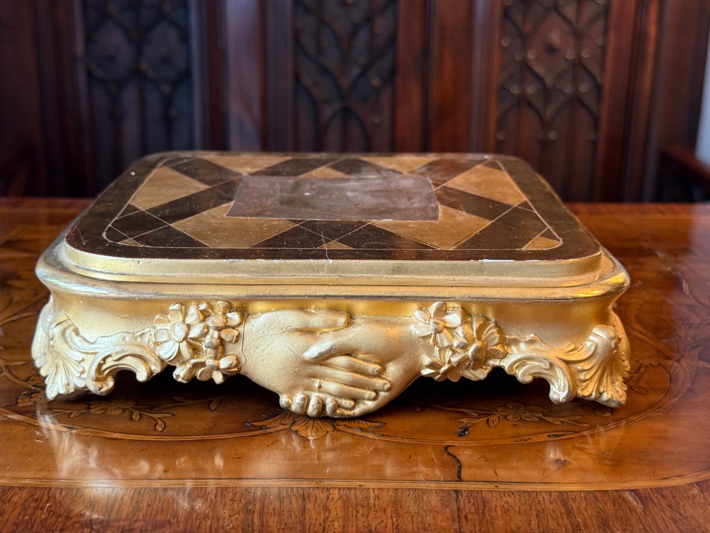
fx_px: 985
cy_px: 266
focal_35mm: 48
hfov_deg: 39.7
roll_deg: +0.2
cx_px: 355
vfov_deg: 30.3
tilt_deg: -15.8
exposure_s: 1/50
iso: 160
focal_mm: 6.76
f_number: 1.78
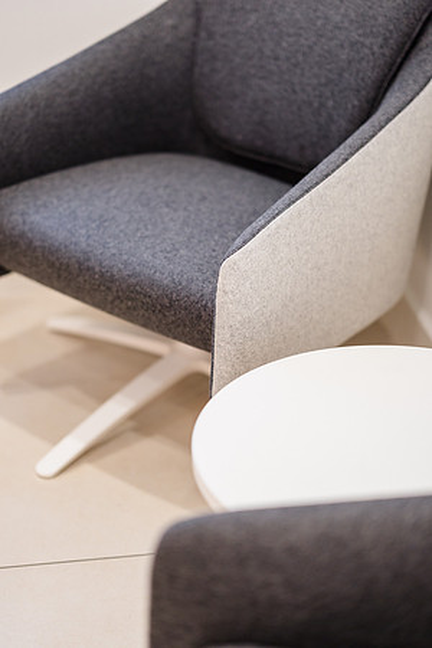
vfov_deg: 23.9
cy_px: 324
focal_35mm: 85
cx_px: 216
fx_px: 1530
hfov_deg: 16.1
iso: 640
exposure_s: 1/640
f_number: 1.4
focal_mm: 85
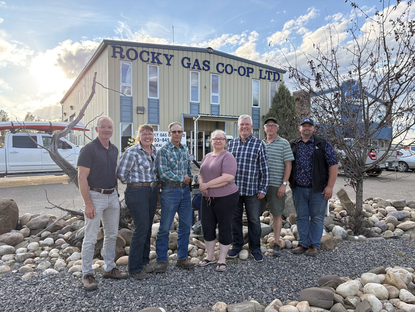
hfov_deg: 67.3
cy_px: 156
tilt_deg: -0.4
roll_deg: +0.8
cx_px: 208
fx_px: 312
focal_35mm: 26
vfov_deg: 53.1
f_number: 1.6
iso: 64
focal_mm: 5.96
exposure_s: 1/895
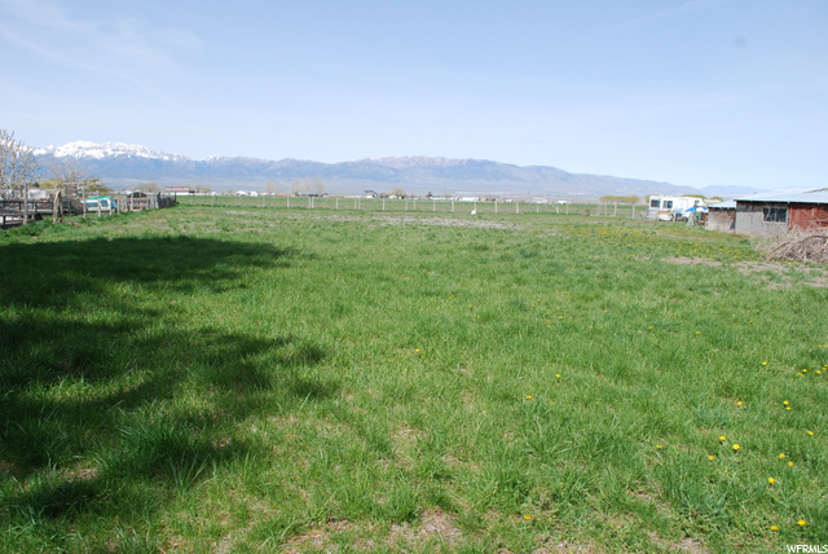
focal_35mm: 27
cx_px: 414
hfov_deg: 67.3
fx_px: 622
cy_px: 277
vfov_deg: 48.0
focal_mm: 18
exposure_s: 1/200
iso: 100
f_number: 7.1
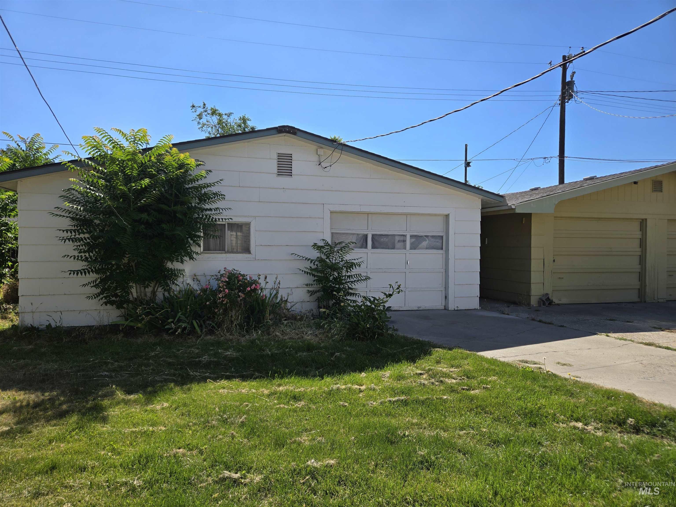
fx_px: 449
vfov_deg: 58.9
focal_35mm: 23
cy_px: 254
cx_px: 338
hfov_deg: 73.9
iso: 25
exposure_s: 1/1789
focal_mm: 5.4
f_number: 1.8
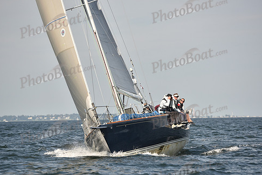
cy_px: 95
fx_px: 1521
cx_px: 124
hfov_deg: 9.8
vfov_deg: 6.6
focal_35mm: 209
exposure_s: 1/1000
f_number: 4
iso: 250
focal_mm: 175
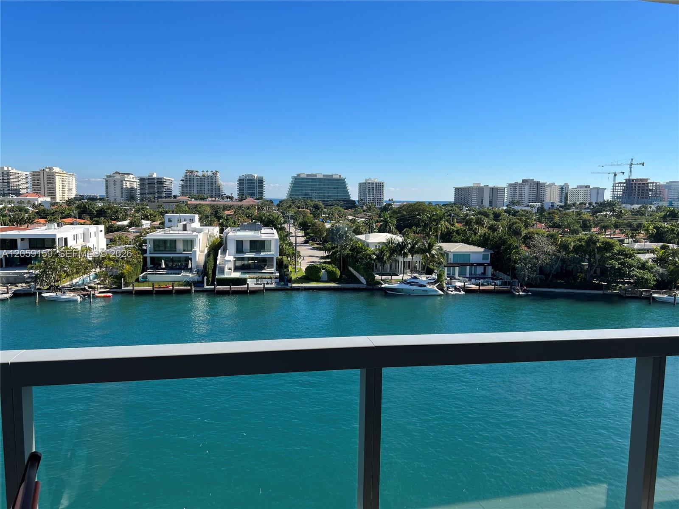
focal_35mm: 26
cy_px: 254
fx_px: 510
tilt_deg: -5.0
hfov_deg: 67.3
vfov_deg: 53.1
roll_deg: -0.8
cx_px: 340
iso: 50
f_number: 1.5
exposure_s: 1/4115
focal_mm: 5.7
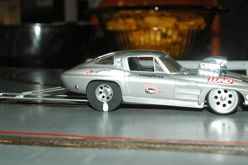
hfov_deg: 29.7
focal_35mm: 68
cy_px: 67
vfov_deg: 20.0
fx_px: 468
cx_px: 129
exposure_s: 1/125
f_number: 8
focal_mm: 34
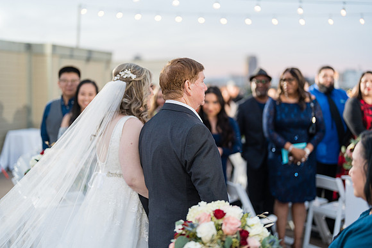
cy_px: 124
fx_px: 517
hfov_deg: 39.6
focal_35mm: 50
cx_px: 186
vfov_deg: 27.0
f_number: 1.2
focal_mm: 50
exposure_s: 1/250
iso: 400
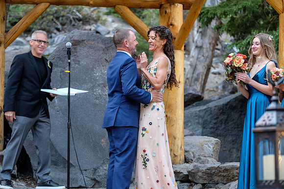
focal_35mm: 99
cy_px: 94
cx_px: 142
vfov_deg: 13.8
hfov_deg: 20.6
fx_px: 781
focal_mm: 66
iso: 640
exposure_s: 1/80
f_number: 3.2
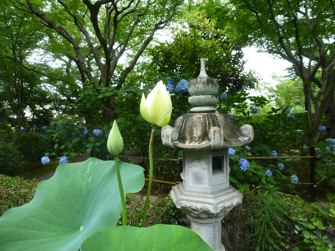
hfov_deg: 71.6
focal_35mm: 24
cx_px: 168
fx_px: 232
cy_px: 126
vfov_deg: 56.8
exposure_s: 1/60
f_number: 3.3
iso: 160
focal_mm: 4.3
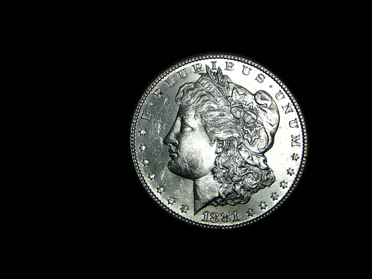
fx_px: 677
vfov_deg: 23.3
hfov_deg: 30.7
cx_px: 186
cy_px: 140
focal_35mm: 63
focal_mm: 9.7
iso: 50
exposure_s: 1/200
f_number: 5
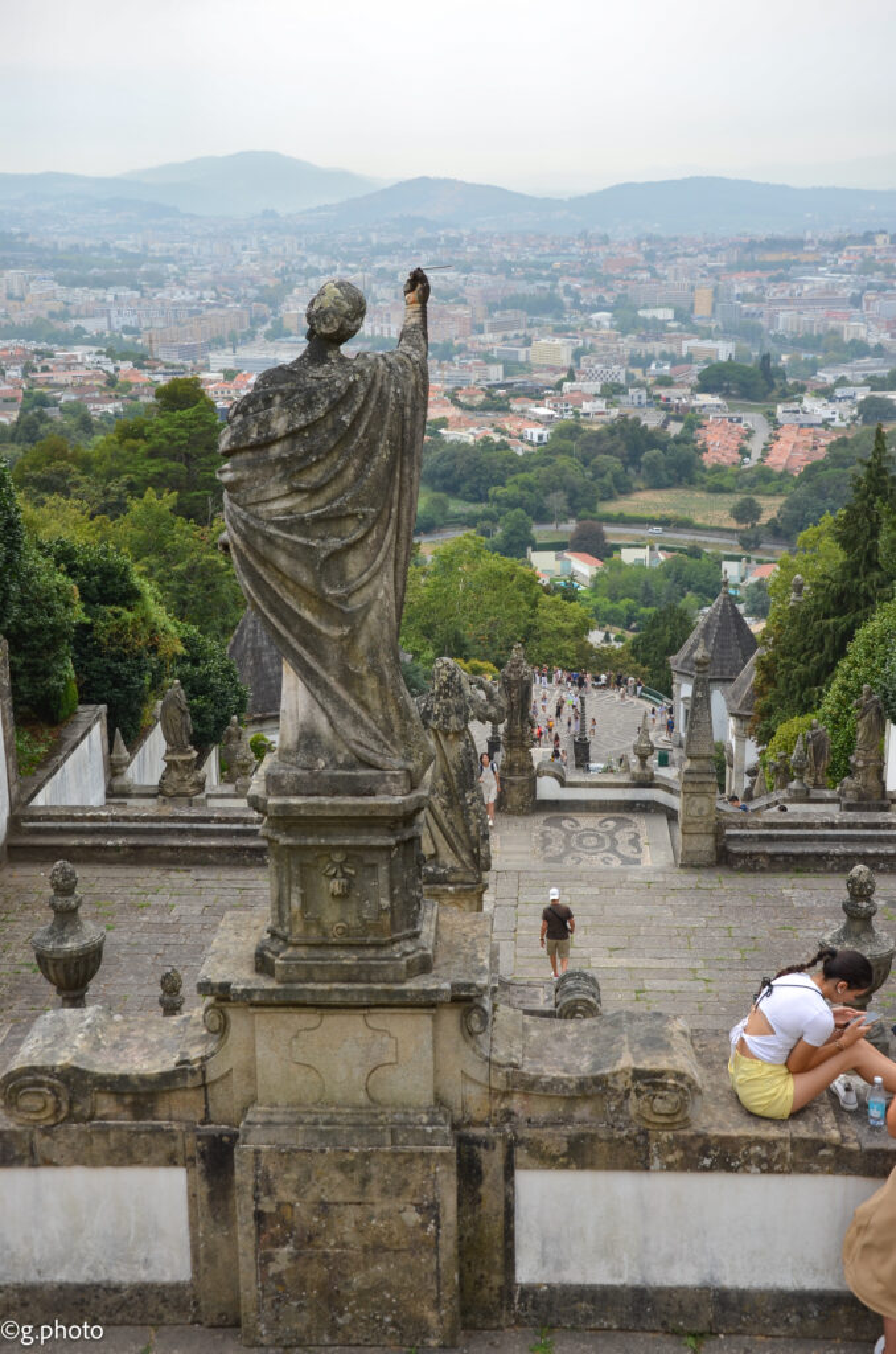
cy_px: 677
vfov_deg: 43.7
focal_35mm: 45
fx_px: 1688
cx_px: 448
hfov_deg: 29.7
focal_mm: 30
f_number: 7.1
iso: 100
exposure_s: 1/160
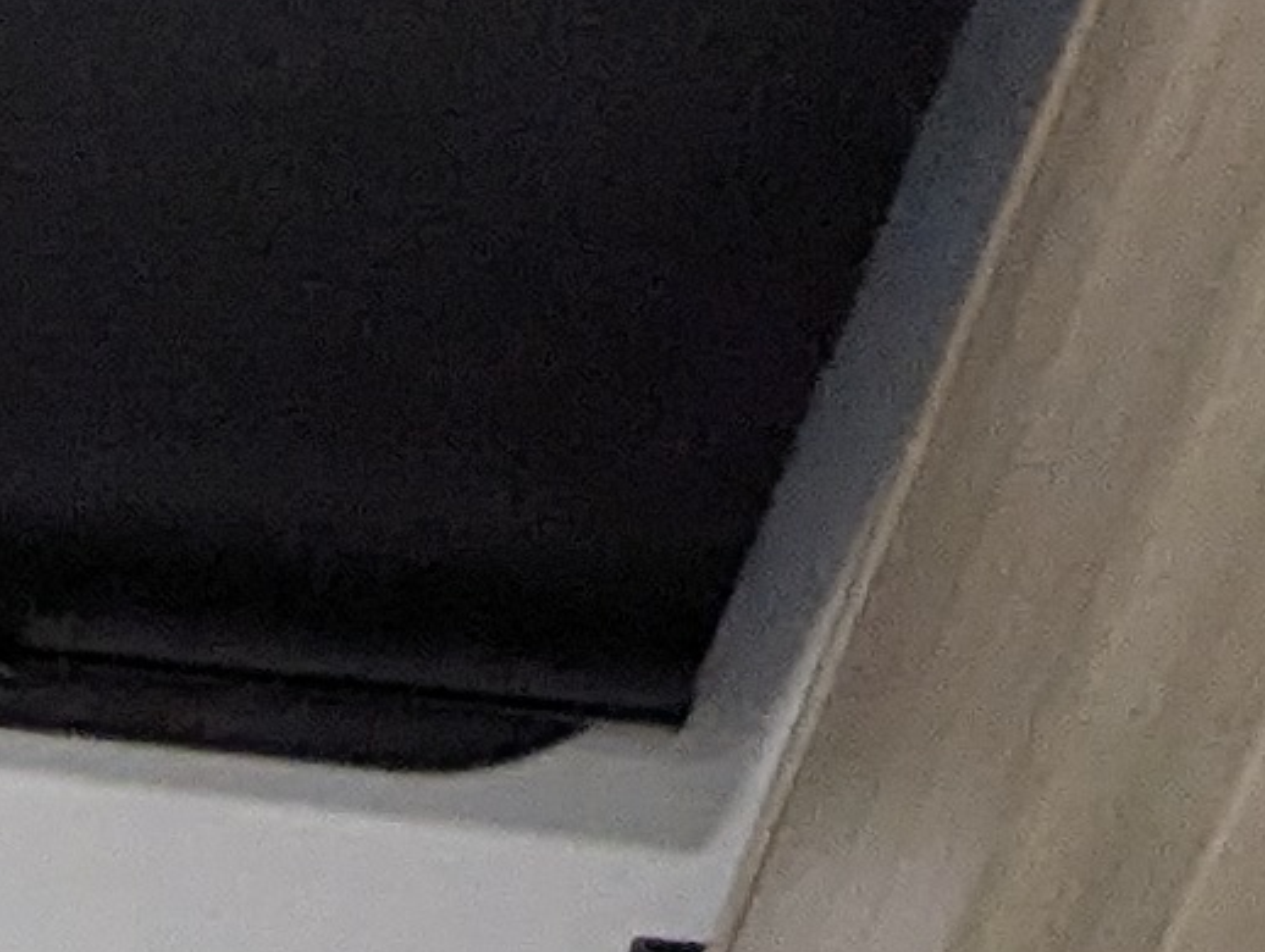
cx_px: -2427
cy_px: 3132
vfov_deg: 8.9
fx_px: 4611
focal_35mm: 126
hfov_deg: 10.9
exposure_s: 1/116
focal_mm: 2.35
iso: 582
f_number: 2.2
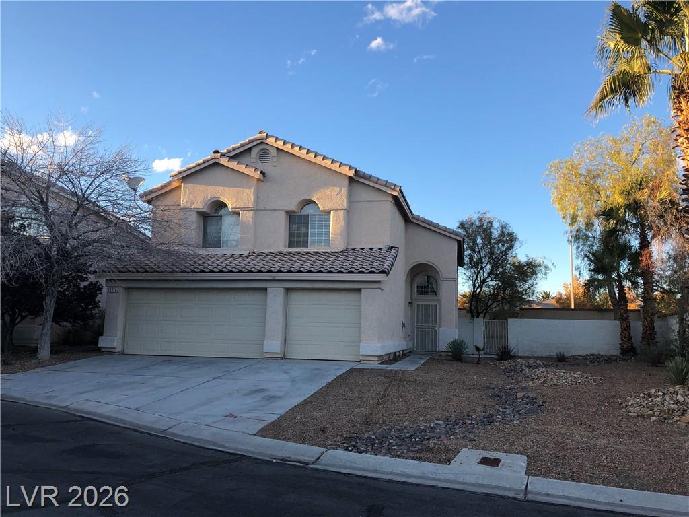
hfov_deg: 63.4
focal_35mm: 28
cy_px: 258
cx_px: 344
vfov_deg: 49.7
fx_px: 557
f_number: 1.8
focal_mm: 4
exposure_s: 1/369
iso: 20
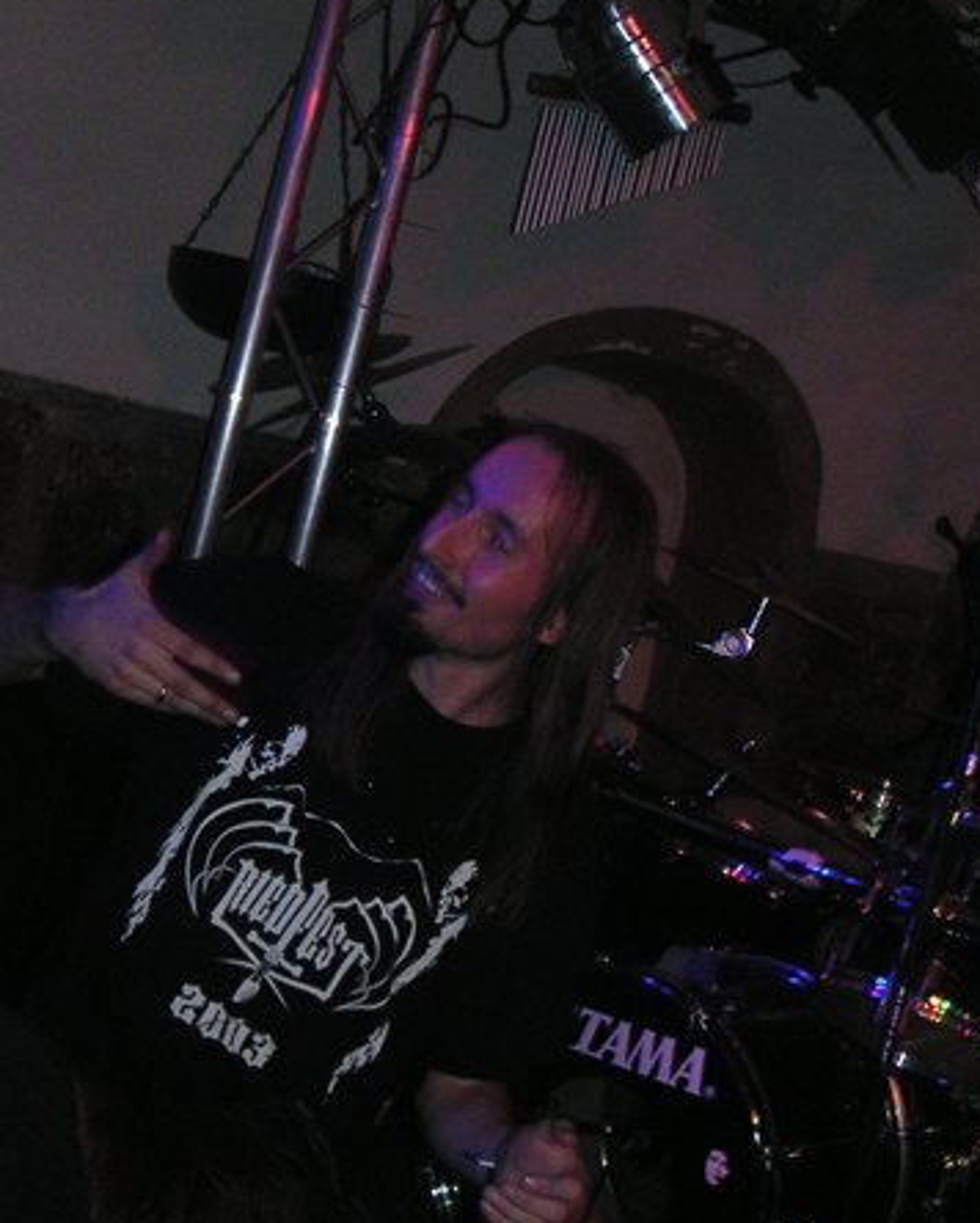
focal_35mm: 65
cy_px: 565
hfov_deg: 23.4
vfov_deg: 29.1
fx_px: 2353
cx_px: 352
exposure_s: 1/45
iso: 160
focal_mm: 5.7
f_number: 2.8
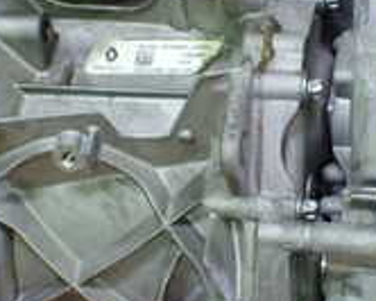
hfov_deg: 18.0
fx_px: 1180
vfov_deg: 14.5
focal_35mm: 106
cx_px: 288
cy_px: 154
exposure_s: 1/60
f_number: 2.3
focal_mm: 5.4
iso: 800
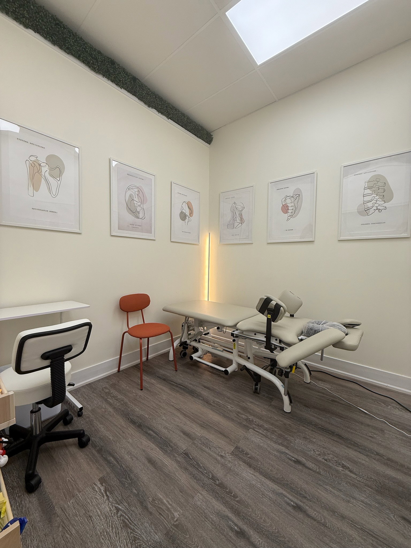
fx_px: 222
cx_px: 206
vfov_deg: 102.1
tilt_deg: -2.4
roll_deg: -0.8
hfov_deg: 85.7
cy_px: 274
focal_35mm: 14
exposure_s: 1/120
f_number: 2.2
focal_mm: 2.22
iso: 64
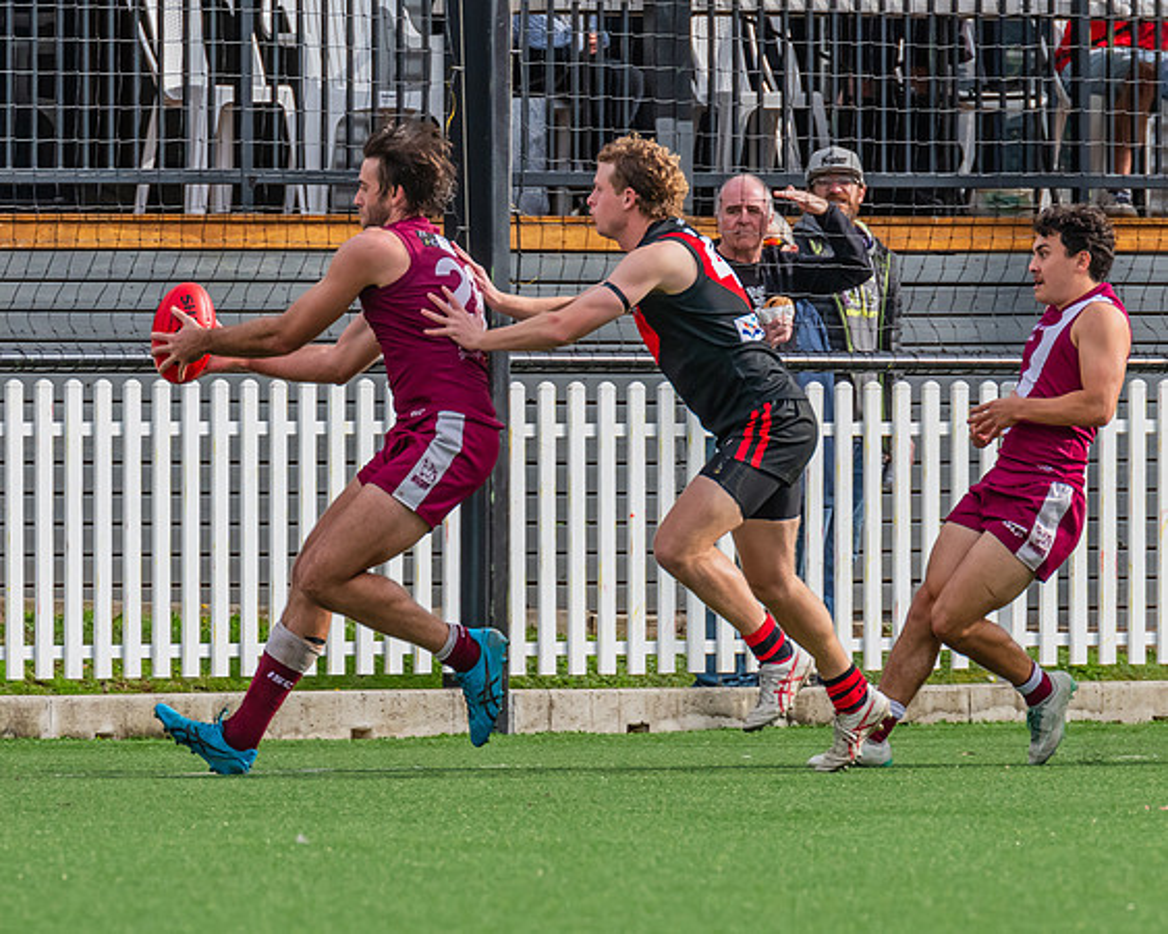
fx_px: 27513
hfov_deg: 2.4
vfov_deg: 1.9
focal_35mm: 796
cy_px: 408
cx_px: 214
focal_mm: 420
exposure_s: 1/1250
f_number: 9
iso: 800
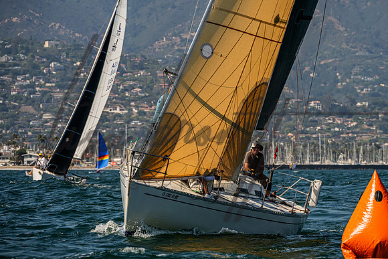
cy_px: 103
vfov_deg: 4.4
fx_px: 3354
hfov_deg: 6.6
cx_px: 228
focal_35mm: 311
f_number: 8
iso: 500
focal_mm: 240
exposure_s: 1/2500
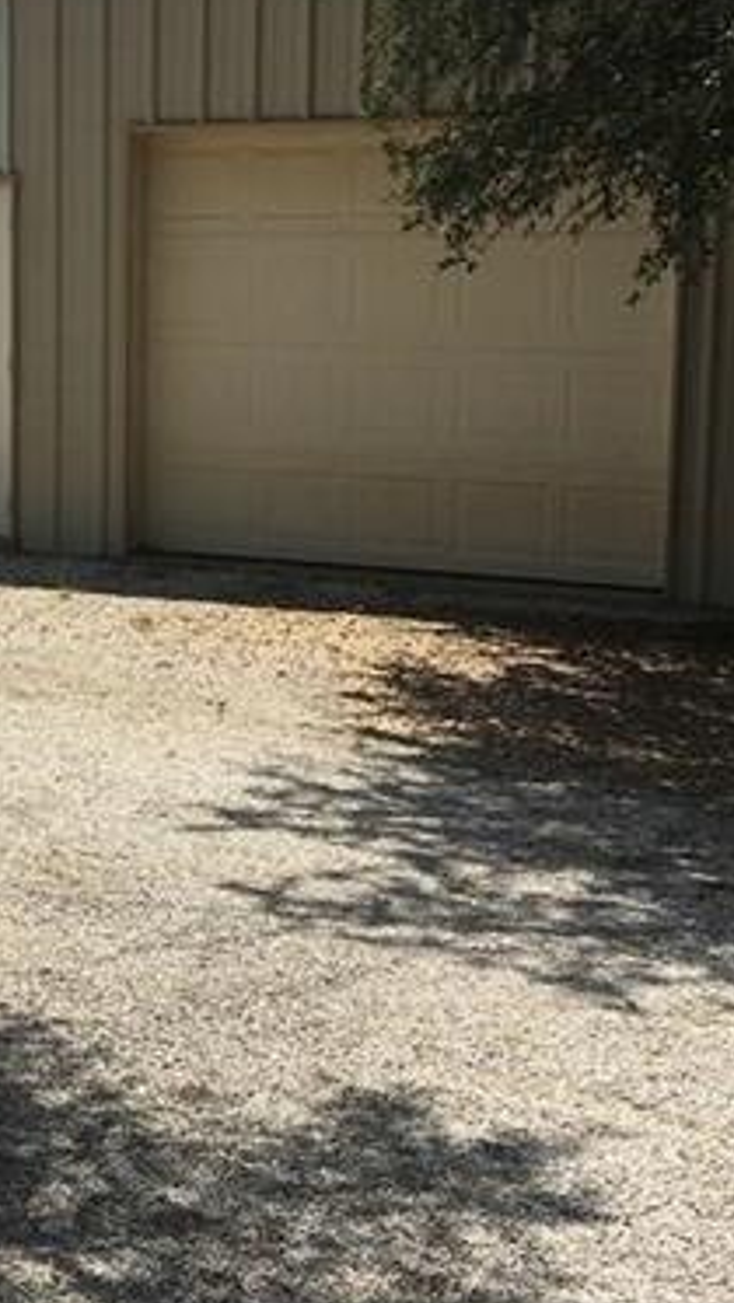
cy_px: 510
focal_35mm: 65
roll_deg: -0.1
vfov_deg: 32.2
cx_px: -143
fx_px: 2248
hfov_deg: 17.7
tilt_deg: -6.4
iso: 25
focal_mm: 4.15
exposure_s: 1/1876
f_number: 2.2
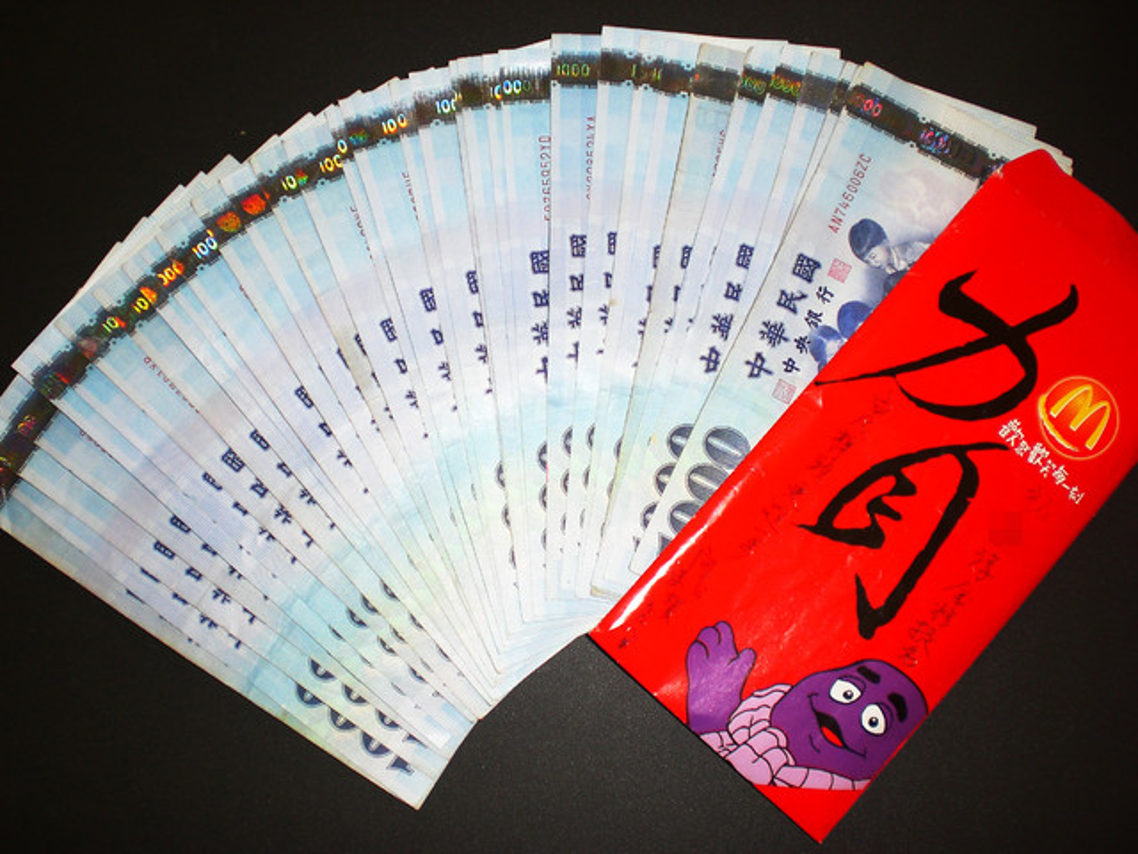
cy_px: 427
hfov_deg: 49.0
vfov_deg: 37.7
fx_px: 1249
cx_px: 569
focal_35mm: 38
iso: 50
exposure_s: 1/60
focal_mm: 6.3
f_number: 3.1
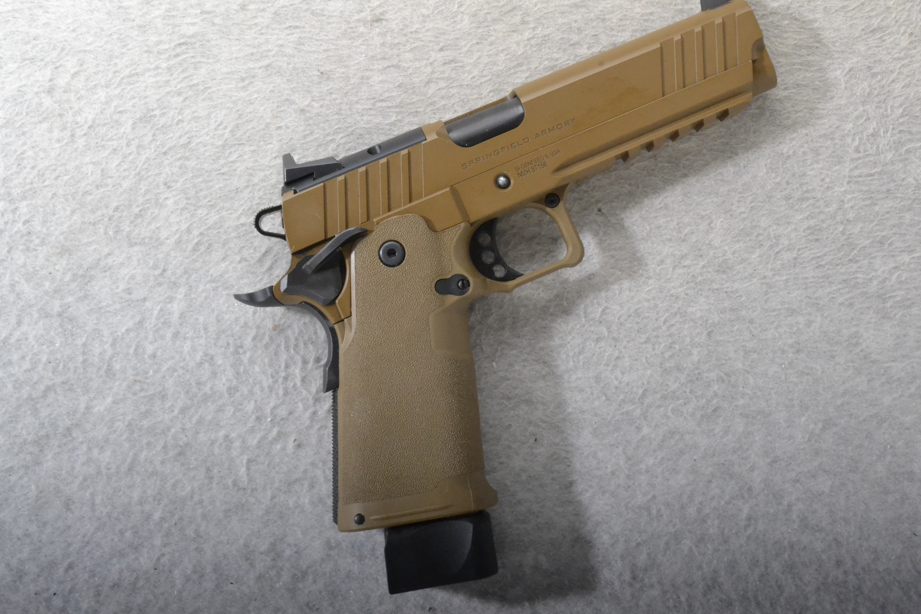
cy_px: 288
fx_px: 1356
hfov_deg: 37.5
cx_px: 504
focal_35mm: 53
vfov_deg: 25.5
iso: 3200
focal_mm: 32
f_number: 20
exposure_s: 1/160
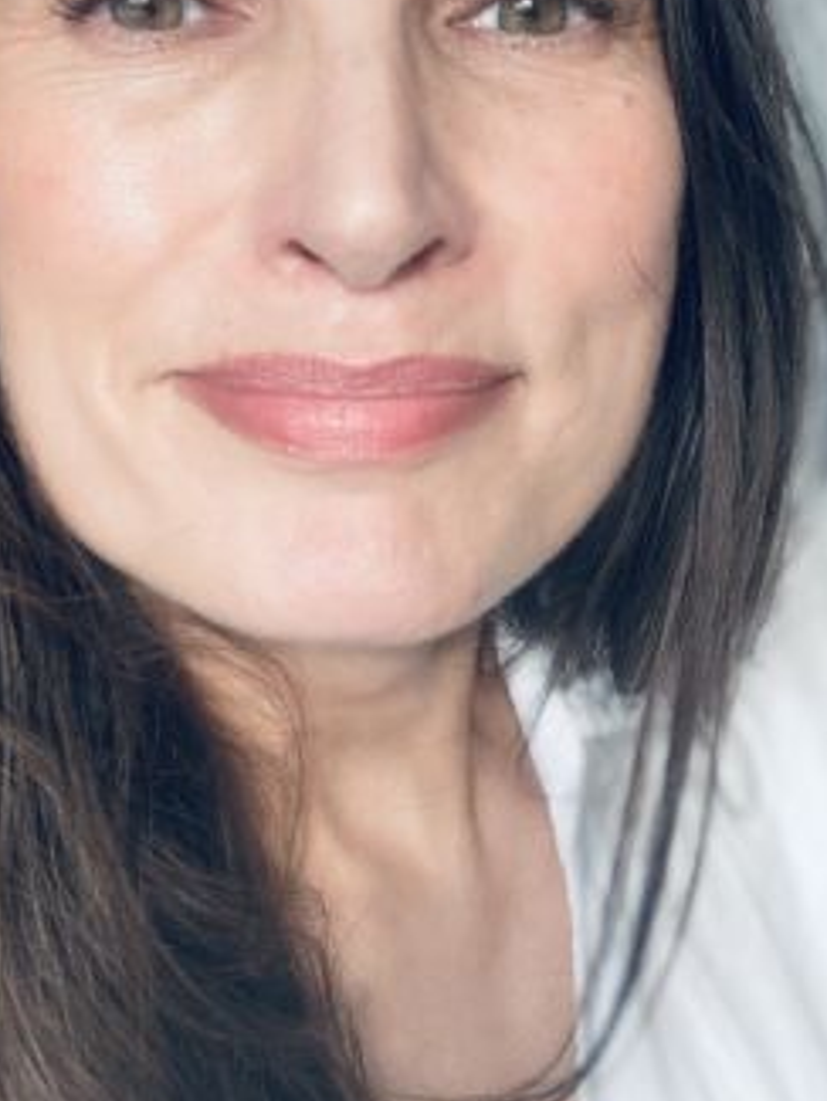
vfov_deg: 32.2
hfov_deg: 24.8
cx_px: 346
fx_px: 1878
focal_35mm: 59
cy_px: 310
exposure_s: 1/102
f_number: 2.2
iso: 80
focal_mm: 2.87
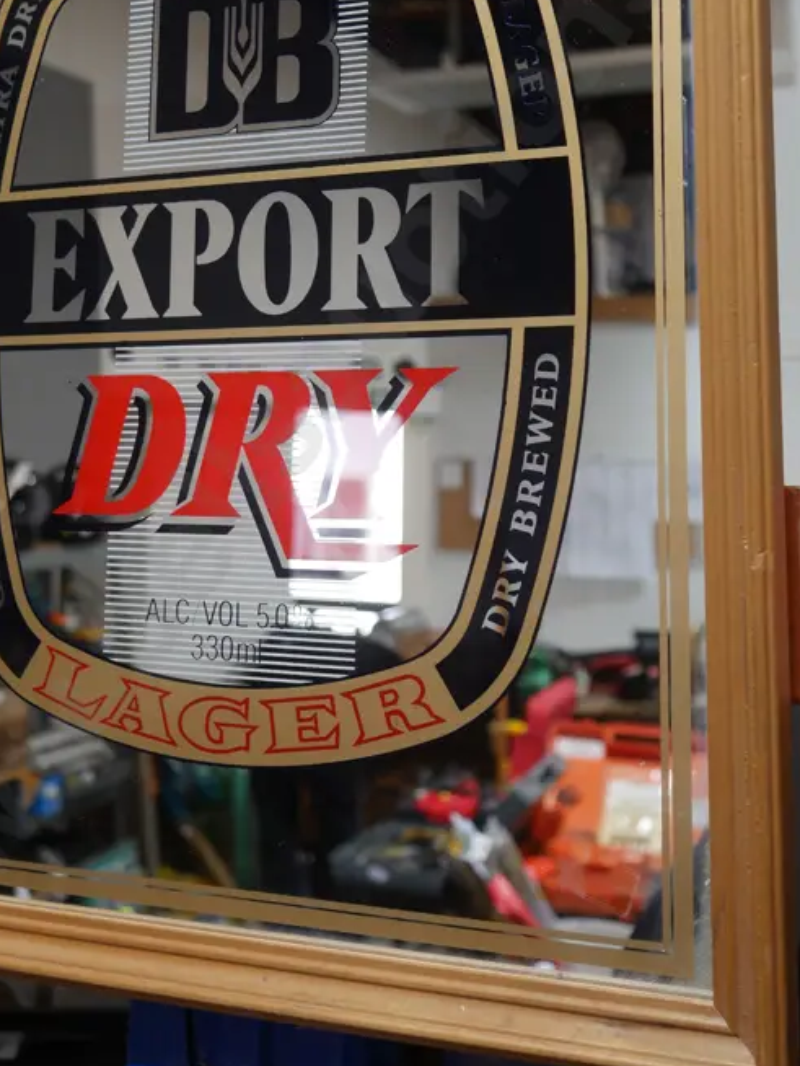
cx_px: 385
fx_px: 1447
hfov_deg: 30.9
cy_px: 300
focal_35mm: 47
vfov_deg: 39.6
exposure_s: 1/60
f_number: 3.6
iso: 250
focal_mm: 15
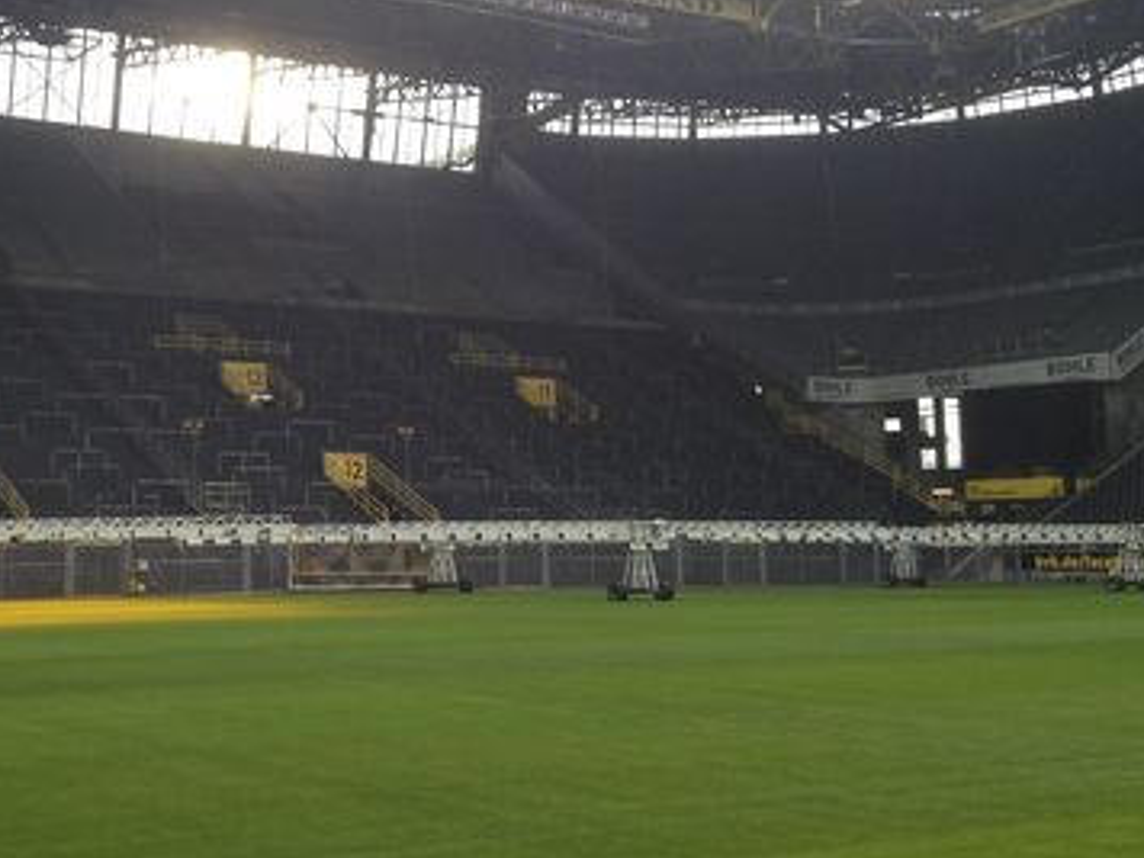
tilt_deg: +10.0
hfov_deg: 33.5
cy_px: 317
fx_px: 1851
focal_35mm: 56
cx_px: 264
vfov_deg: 26.0
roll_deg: +2.3
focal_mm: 4.28
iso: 50
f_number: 2.4
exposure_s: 1/220
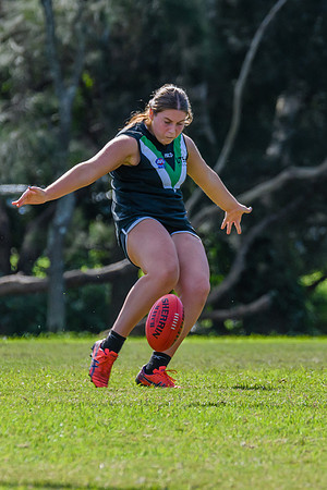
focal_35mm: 677
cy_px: 255
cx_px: 265
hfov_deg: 2.0
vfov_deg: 3.0
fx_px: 9222
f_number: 8
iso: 800
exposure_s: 1/1250
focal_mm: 330
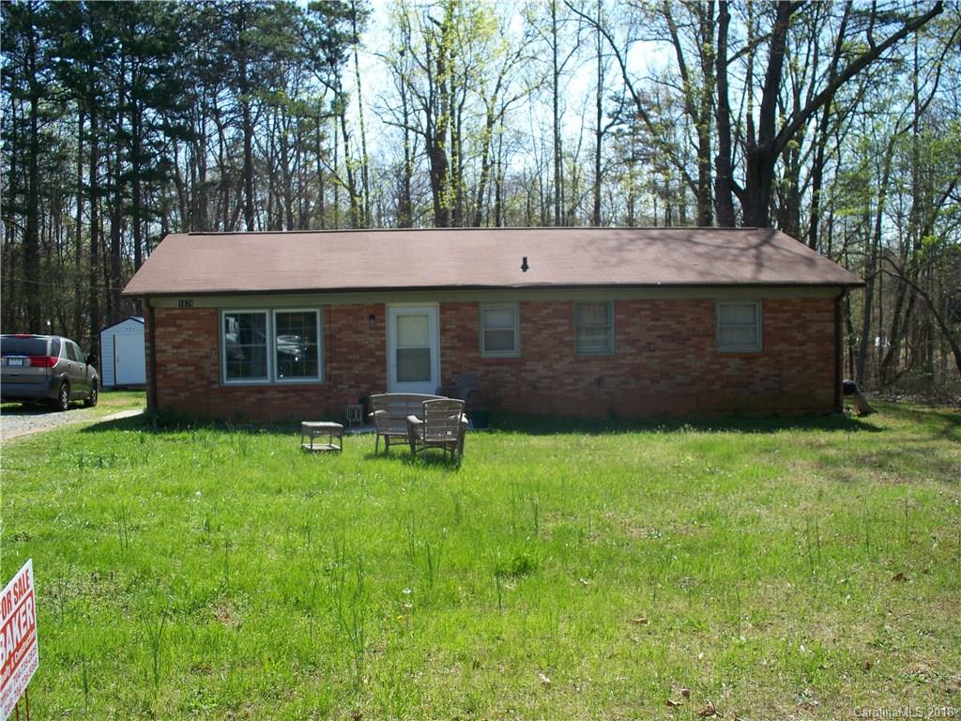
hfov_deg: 51.4
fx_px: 999
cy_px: 360
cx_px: 480
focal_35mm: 36
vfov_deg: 39.7
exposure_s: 1/640
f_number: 2.8
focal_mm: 7.54
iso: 64
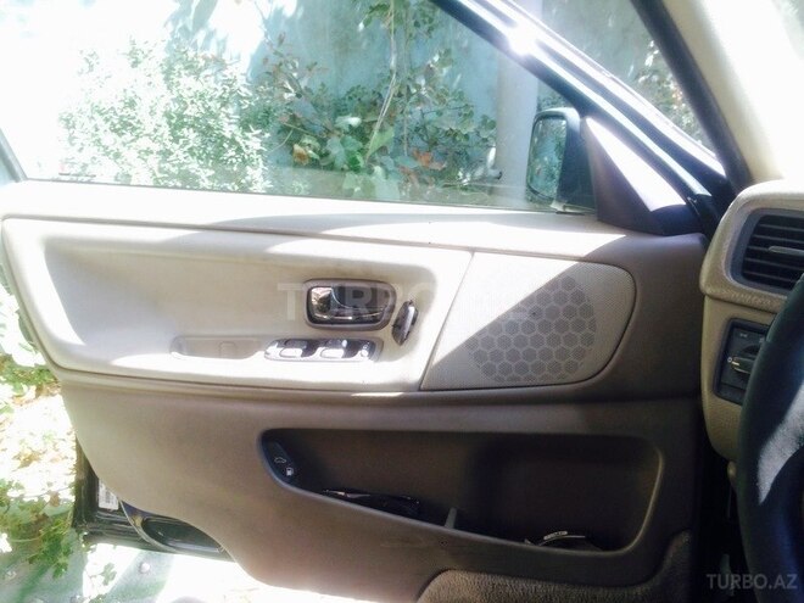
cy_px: 302
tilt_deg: -20.3
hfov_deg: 61.7
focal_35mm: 29
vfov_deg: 48.2
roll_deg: +1.4
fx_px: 674
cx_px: 402
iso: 32
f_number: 2.2
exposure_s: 1/100
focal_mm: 4.15
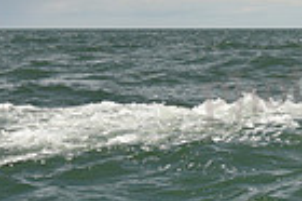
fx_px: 2606
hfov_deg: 6.4
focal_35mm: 311
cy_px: -72
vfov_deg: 4.4
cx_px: 617
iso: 320
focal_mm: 75
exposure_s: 1/800
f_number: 13
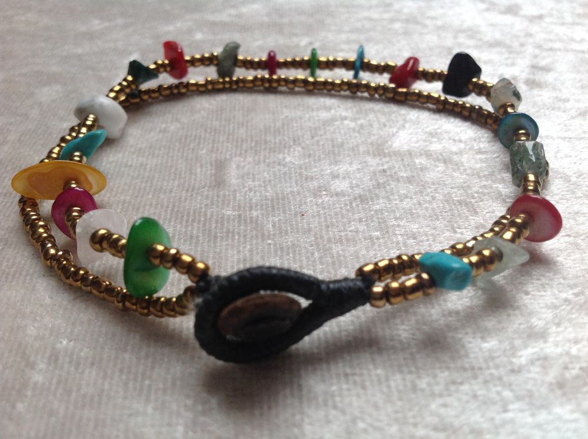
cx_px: 294
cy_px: 220
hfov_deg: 52.7
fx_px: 594
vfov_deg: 40.6
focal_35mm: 35
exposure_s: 1/120
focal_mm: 4.28
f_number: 2.4
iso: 100
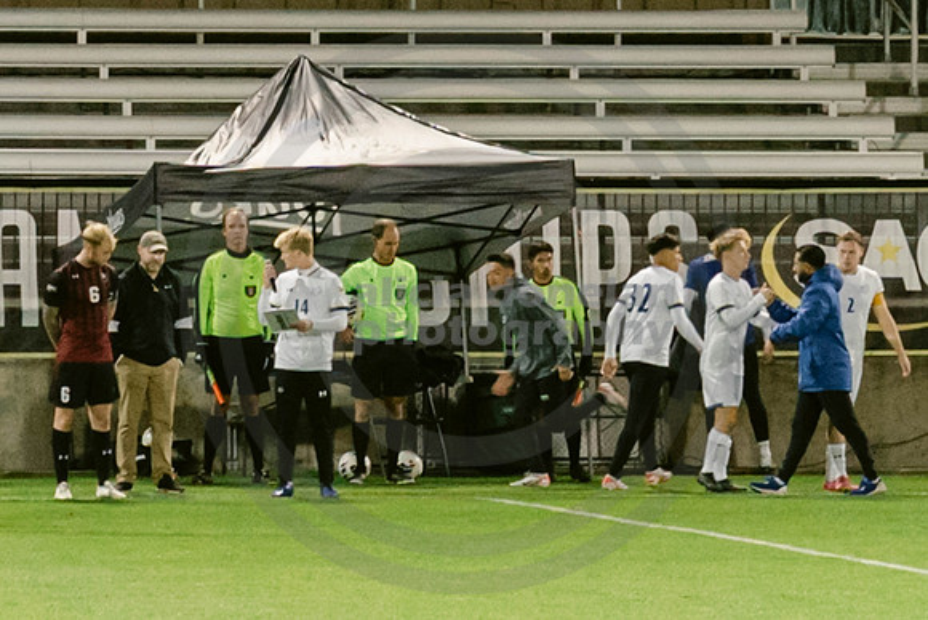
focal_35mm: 481
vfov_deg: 2.9
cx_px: 518
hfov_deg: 4.3
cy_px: 385
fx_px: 12391
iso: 2000
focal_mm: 70
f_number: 4
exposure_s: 1/160
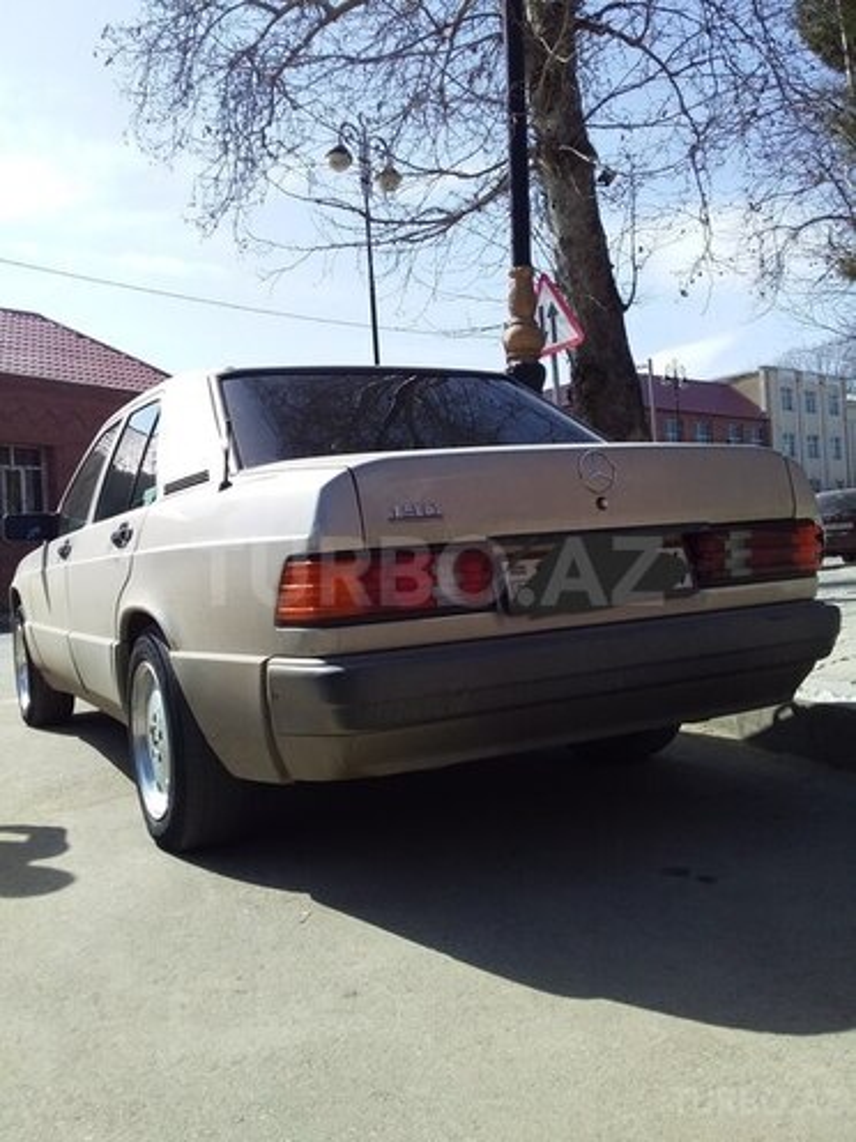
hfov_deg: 45.4
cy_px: 571
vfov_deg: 58.4
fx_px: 1022
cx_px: 428
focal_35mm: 31
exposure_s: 1/1184
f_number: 2.2
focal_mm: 3.3
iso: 40
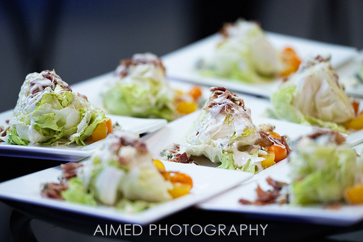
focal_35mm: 200
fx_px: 2017
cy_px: 121
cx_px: 182
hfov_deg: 10.3
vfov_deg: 6.9
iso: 4000
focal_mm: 200
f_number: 2.8
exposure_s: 1/160
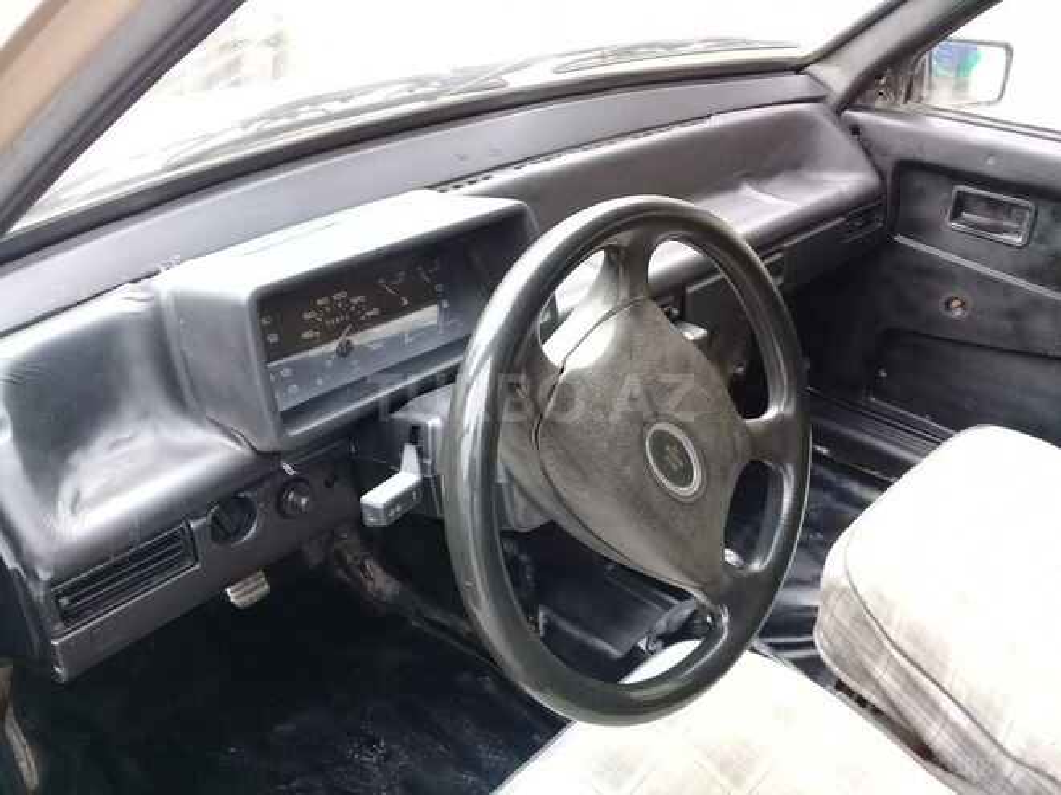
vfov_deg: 45.4
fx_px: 950
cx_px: 530
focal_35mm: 31
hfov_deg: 58.4
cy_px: 398
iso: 80
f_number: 2.2
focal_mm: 3.3
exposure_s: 1/100
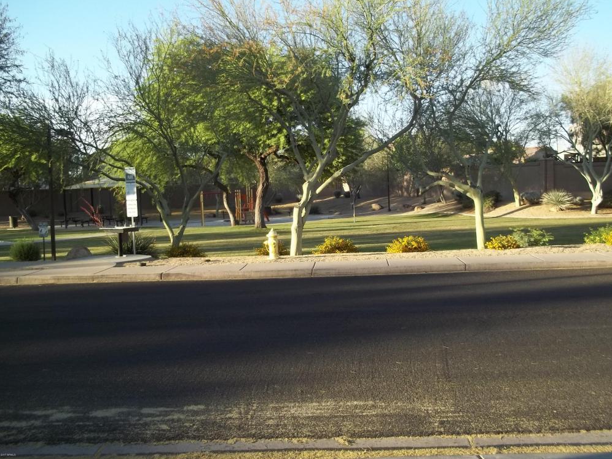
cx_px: 314
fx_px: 654
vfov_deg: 38.7
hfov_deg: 50.1
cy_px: 233
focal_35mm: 37
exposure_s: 1/200
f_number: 3.1
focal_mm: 6.5
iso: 64
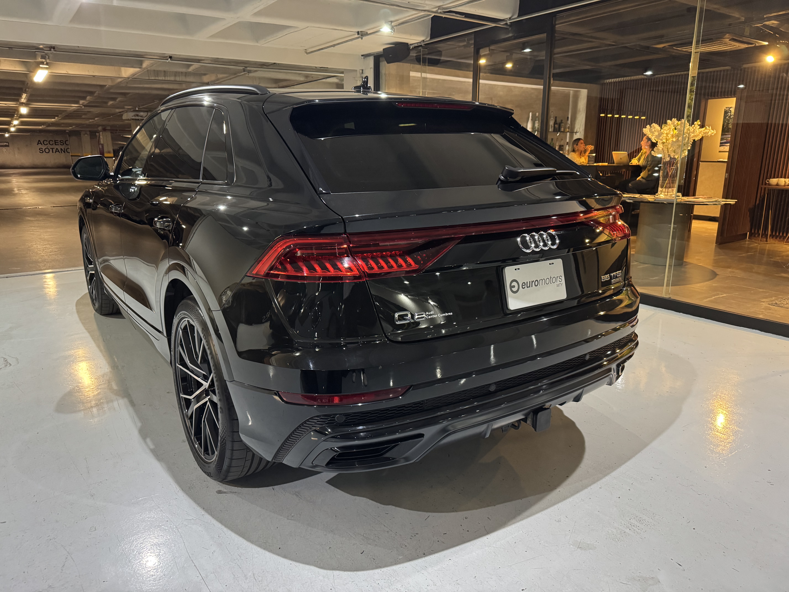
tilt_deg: -14.3
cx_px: 394
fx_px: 547
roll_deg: -1.3
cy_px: 296
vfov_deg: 56.8
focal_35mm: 24
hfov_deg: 71.6
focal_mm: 6.76
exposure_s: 1/40
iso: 640
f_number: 1.78
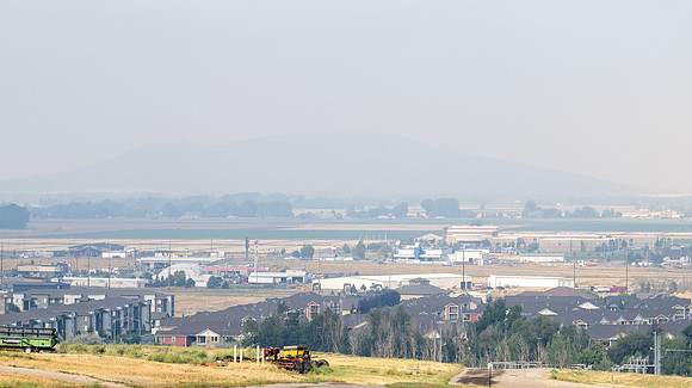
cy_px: 158
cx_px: 346
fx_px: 3843
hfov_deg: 10.3
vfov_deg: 5.8
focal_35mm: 210
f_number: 11
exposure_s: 1/100
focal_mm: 200
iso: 100
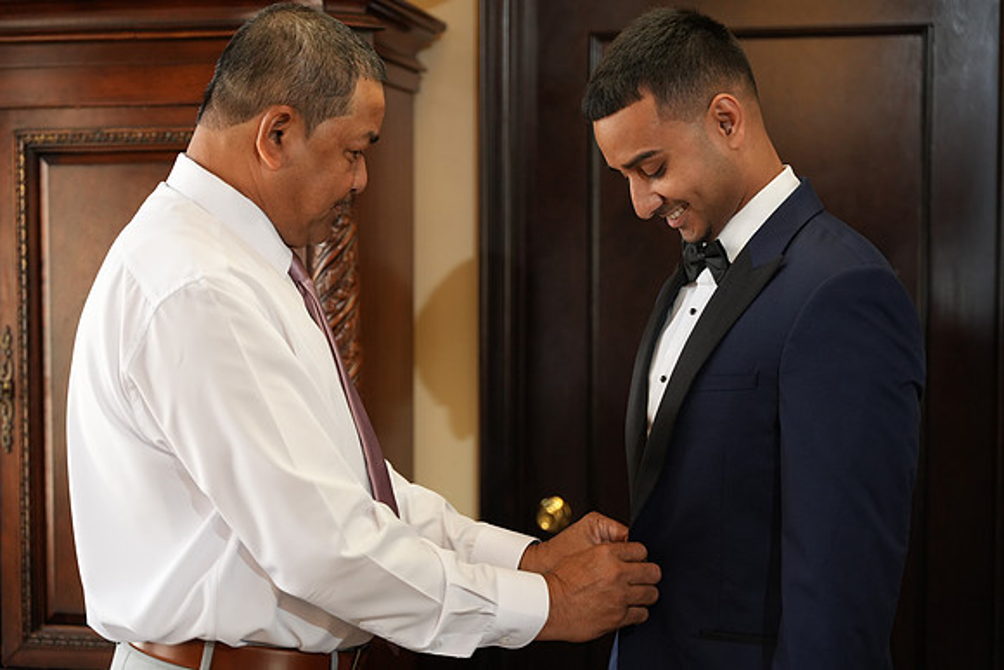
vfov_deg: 22.6
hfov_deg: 33.4
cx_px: 502
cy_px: 335
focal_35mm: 60
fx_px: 1674
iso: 1600
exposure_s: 1/100
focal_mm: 60
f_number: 2.8
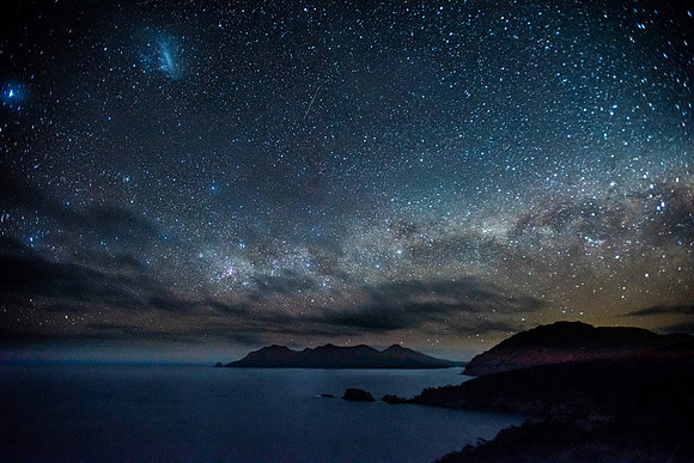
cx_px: 347
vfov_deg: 70.5
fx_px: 328
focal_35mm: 17
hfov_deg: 93.3
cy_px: 232
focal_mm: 17
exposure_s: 20
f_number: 3.2
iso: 3200
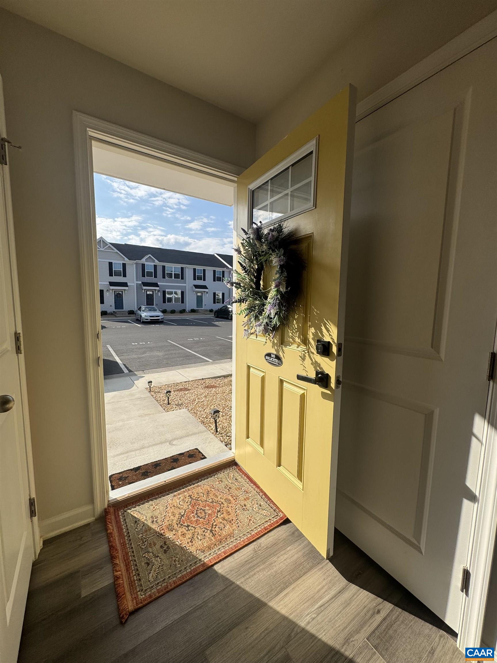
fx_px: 268
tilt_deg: -8.0
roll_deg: -1.3
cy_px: 332
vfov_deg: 102.1
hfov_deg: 85.7
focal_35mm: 14
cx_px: 248
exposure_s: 1/2494
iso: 50
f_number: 2.2
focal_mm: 2.22
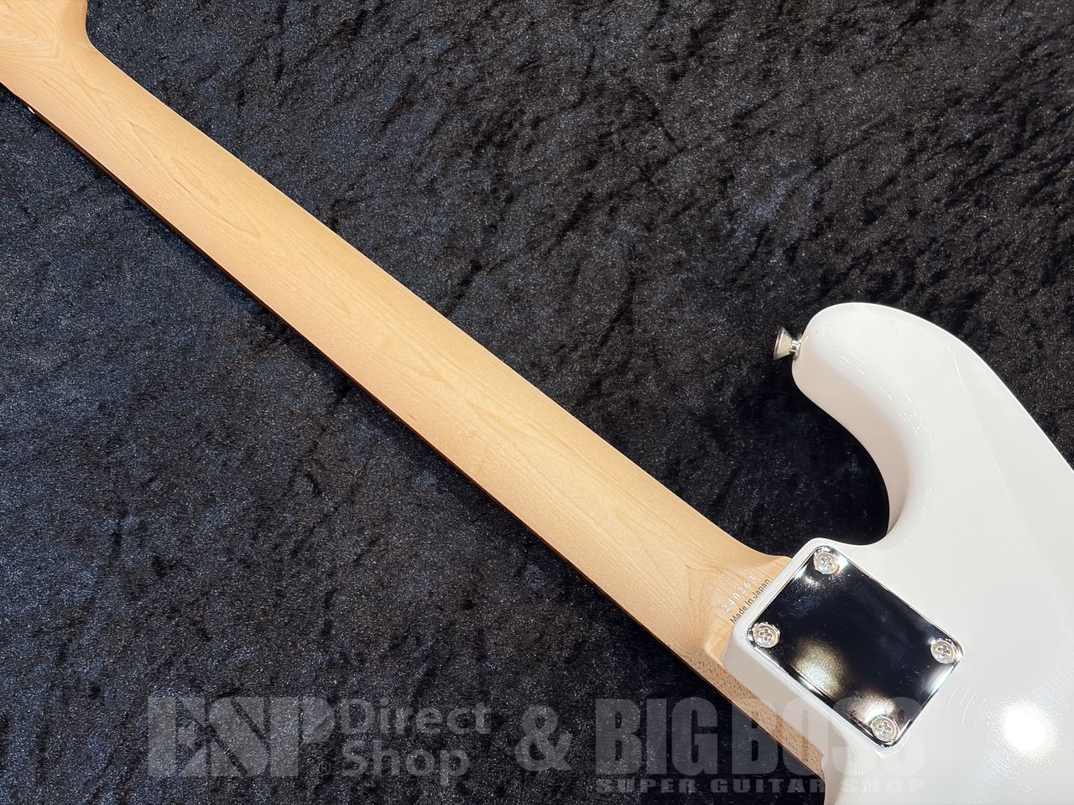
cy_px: 402
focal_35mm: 52
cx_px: 537
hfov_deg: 36.8
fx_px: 1613
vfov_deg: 28.0
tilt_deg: -63.0
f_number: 1.6
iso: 125
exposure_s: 1/60
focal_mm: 5.96
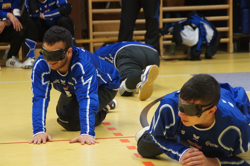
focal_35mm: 195
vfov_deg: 7.0
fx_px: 1353
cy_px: 83
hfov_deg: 10.6
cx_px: 125
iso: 1600
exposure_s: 1/30
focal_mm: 130
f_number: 5.6
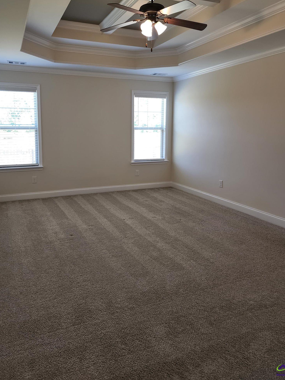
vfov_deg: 64.9
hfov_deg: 51.3
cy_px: 158
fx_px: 296
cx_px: 128
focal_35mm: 27
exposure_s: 1/120
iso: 100
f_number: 1.8
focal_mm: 6.4
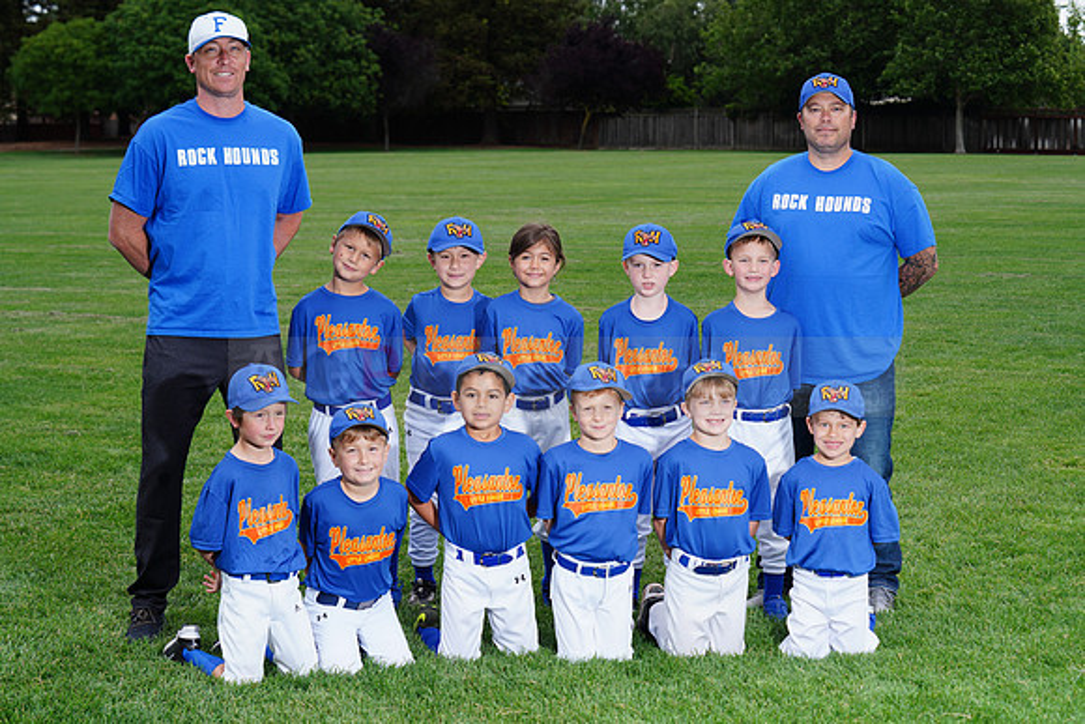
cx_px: 542
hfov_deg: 28.8
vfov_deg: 19.5
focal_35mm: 70
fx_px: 2110
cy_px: 362
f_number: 8
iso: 200
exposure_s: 1/200
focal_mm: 70
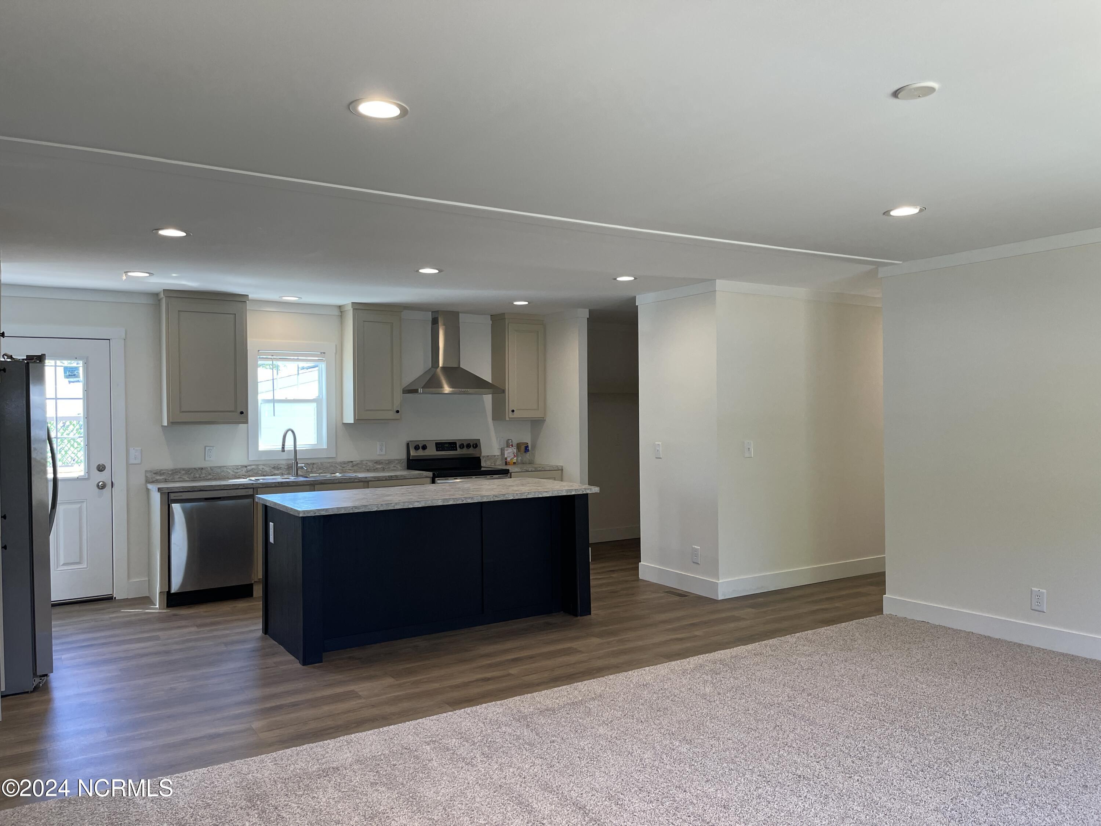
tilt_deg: -0.7
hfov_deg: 69.4
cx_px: 550
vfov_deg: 54.9
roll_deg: +0.3
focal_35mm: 25
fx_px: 795
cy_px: 413
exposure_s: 1/120
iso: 64
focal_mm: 5.1
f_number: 1.6
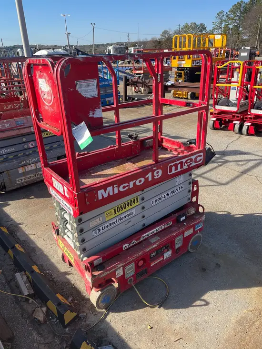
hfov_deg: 53.1
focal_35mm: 26
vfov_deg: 67.3
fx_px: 262
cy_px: 174
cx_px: 131
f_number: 1.6
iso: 50
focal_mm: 5.1
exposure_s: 1/1372
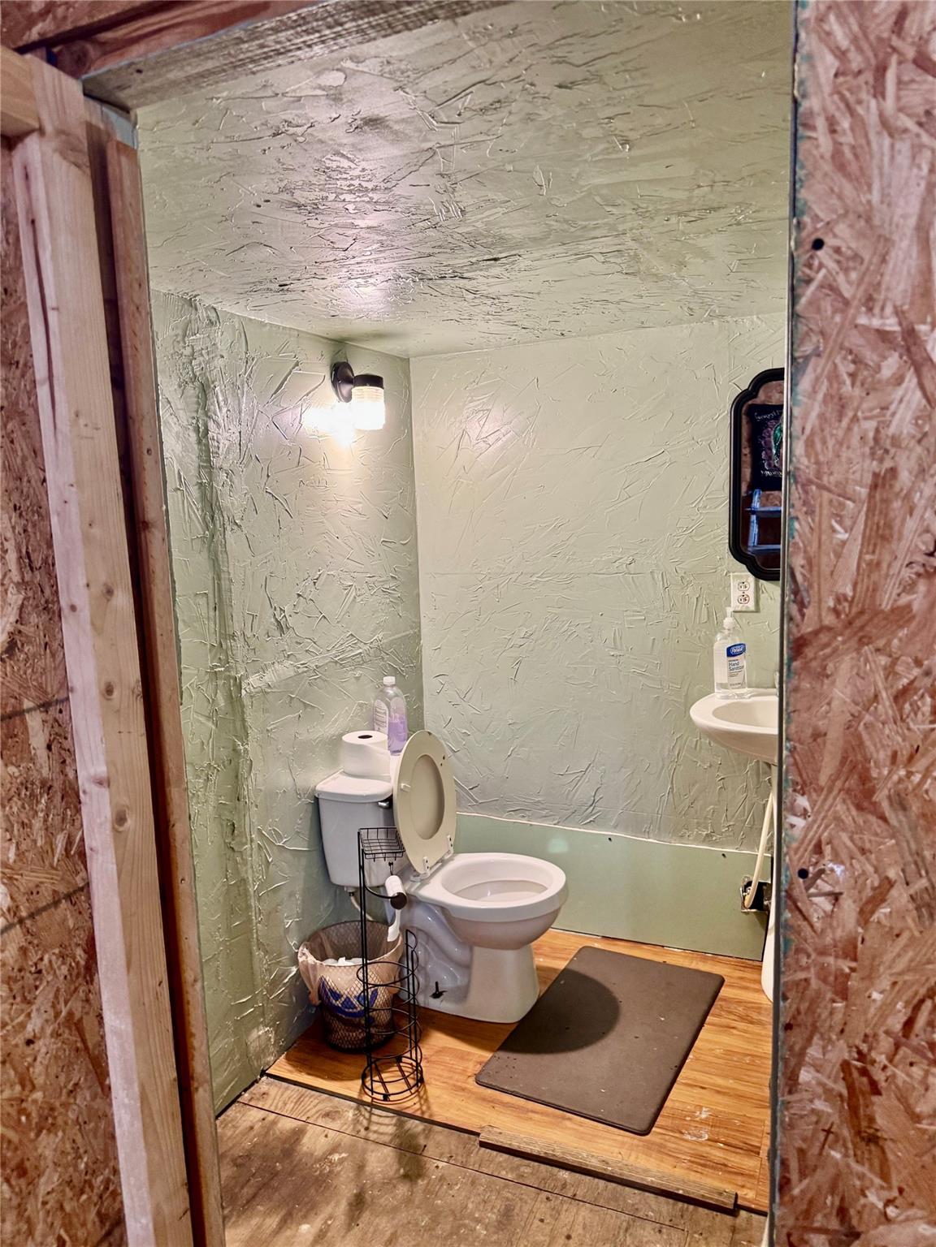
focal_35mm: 24
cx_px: 468
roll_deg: +3.5
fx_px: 865
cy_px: 624
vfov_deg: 71.6
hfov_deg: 56.8
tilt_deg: -8.6
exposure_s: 1/60
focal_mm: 6.76
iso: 200
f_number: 1.78
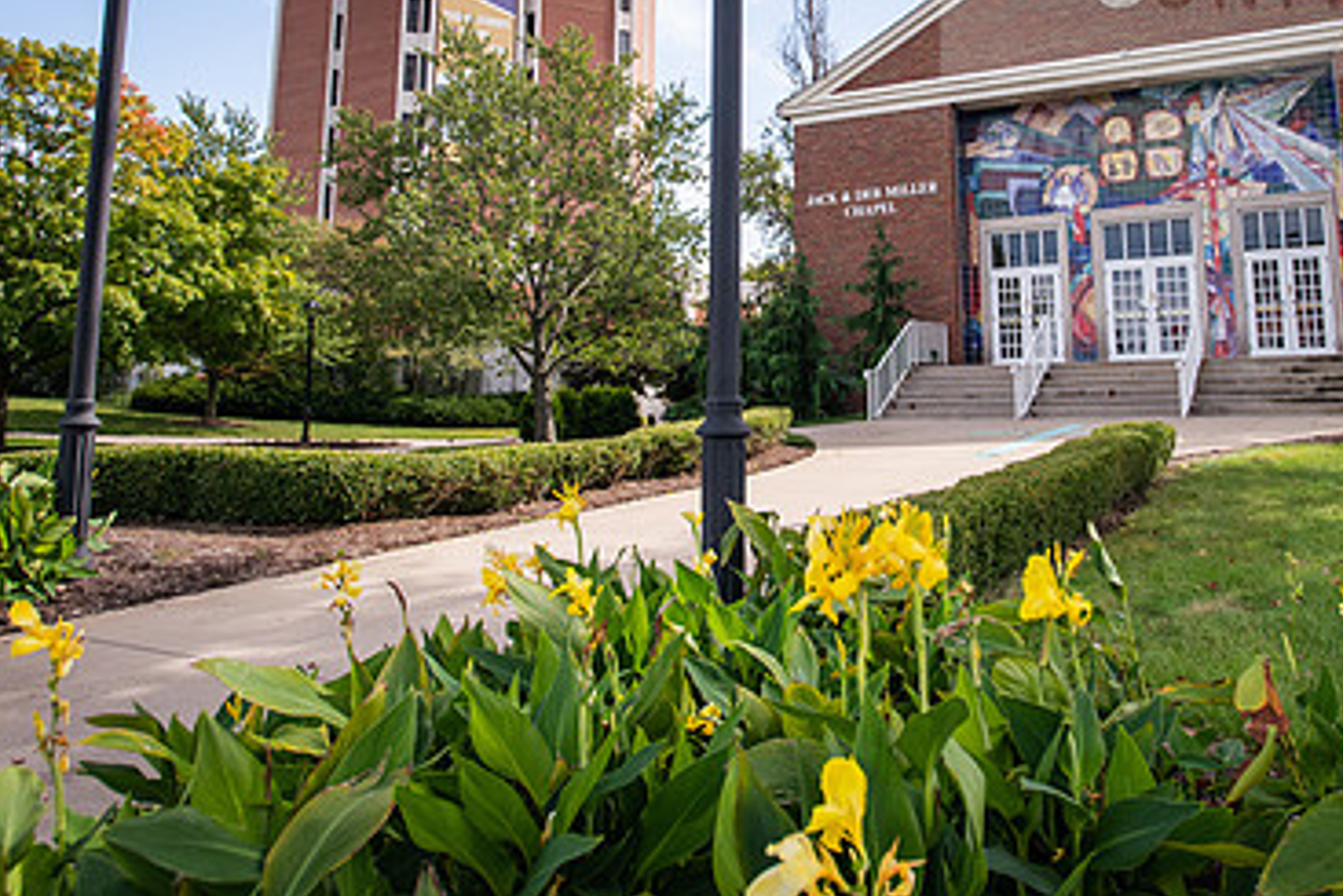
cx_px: 831
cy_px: 214
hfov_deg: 61.2
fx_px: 1120
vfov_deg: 42.2
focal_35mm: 30
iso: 250
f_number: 4.5
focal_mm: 19
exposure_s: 1/250
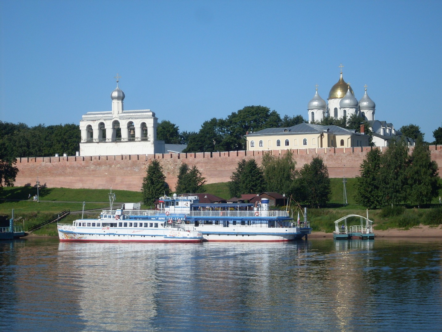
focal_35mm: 103
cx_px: 221
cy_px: 166
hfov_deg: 19.1
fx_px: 1315
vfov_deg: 14.4
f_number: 4.8
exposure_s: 1/1000
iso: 80
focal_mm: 17.1
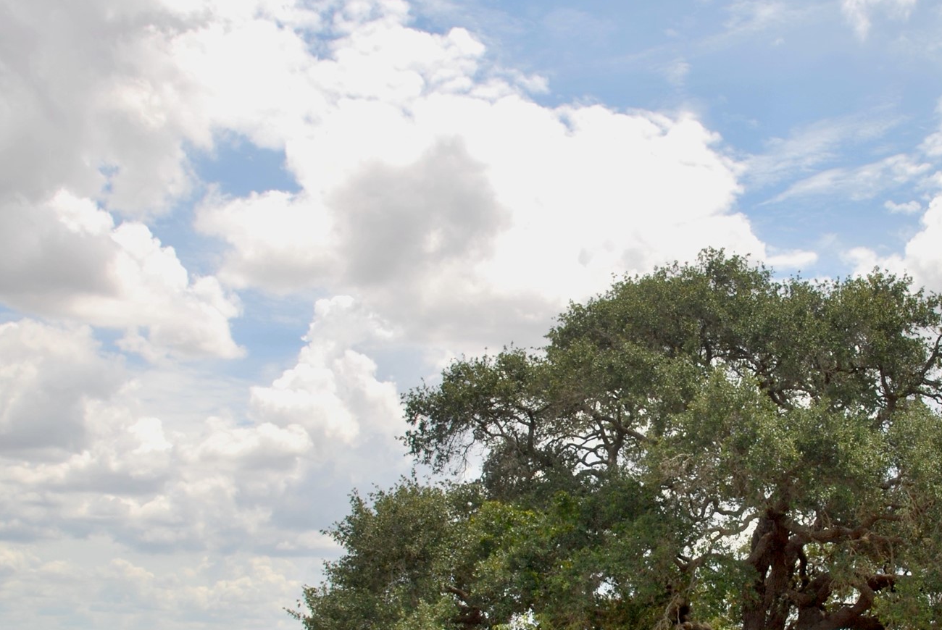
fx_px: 1441
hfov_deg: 35.5
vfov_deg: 24.4
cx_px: 692
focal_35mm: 55
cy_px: 483
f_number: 10
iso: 100
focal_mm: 22
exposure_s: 1/200
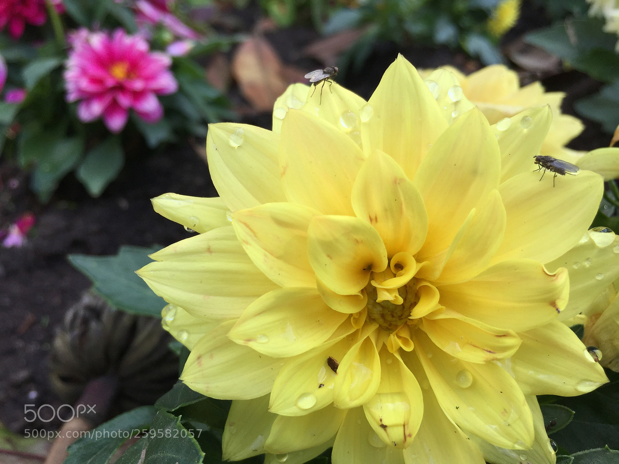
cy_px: 232
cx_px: 310
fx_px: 519
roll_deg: +3.6
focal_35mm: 29
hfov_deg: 61.7
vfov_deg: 48.2
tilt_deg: -21.7
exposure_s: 1/449
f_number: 2.2
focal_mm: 4.15
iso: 32
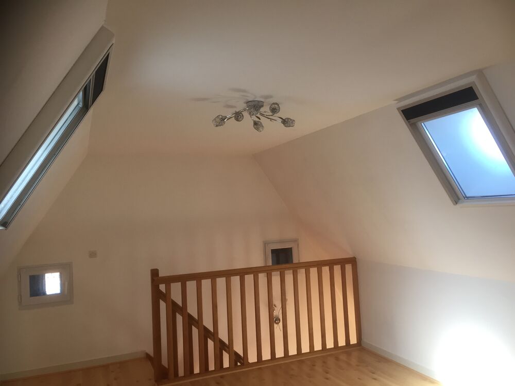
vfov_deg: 48.2
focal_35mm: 29
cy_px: 193
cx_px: 258
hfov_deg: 61.7
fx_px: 431
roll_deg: +2.9
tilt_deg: +2.9
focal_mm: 4.15
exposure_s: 1/33
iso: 40
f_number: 2.2
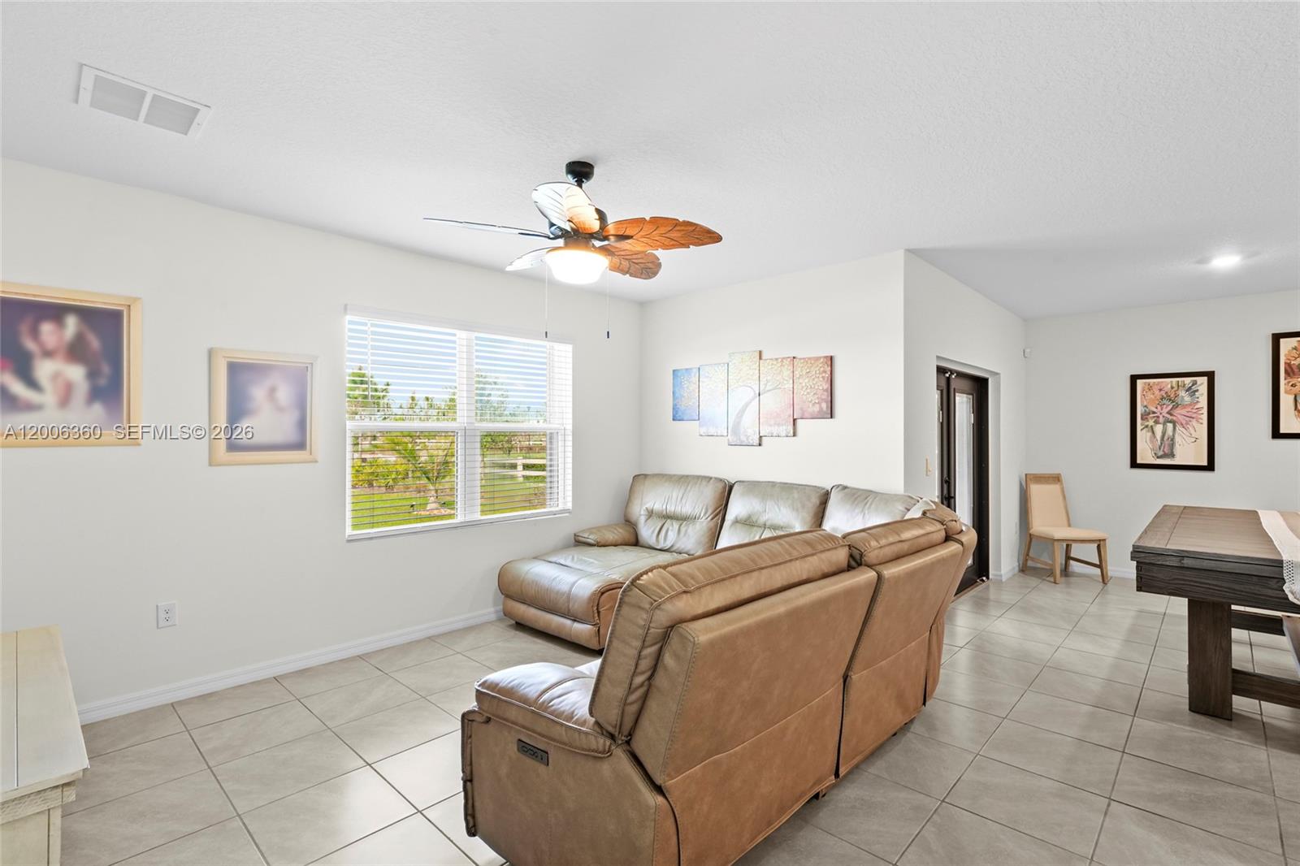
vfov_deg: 73.7
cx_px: 650
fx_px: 578
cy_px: 433
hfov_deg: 96.7
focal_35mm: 16
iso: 400
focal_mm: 16
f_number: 11
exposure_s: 1/1.25
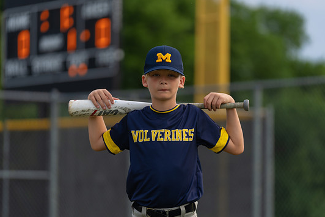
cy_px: 101
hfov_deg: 12.1
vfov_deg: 8.1
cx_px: 163
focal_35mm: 170
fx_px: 1535
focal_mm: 156
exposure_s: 1/320
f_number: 2.8
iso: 160
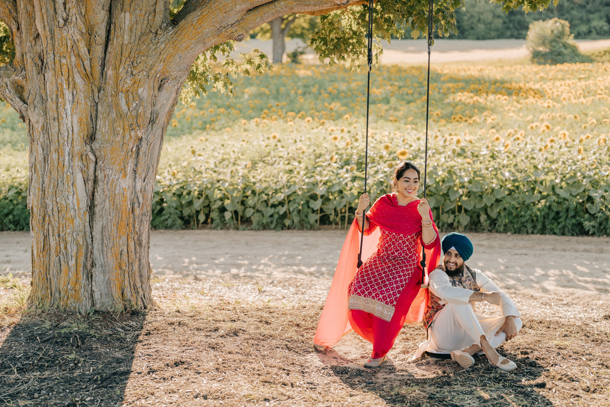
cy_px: 204
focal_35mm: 50
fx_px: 847
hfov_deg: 39.6
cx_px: 305
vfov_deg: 27.0
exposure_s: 1/500
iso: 100
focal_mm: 50
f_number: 2
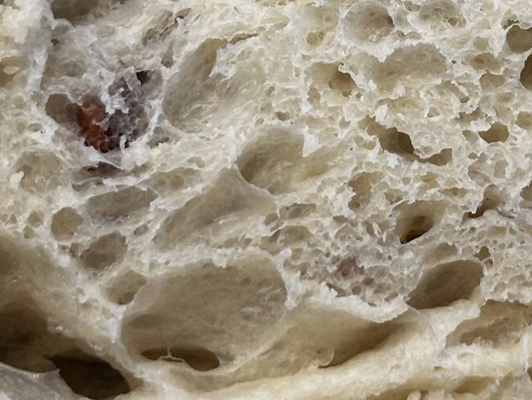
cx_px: 432
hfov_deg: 13.1
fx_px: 2307
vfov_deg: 9.8
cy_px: 13
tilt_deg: -48.7
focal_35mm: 150
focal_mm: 6.86
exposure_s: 1/60
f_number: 1.78
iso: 80
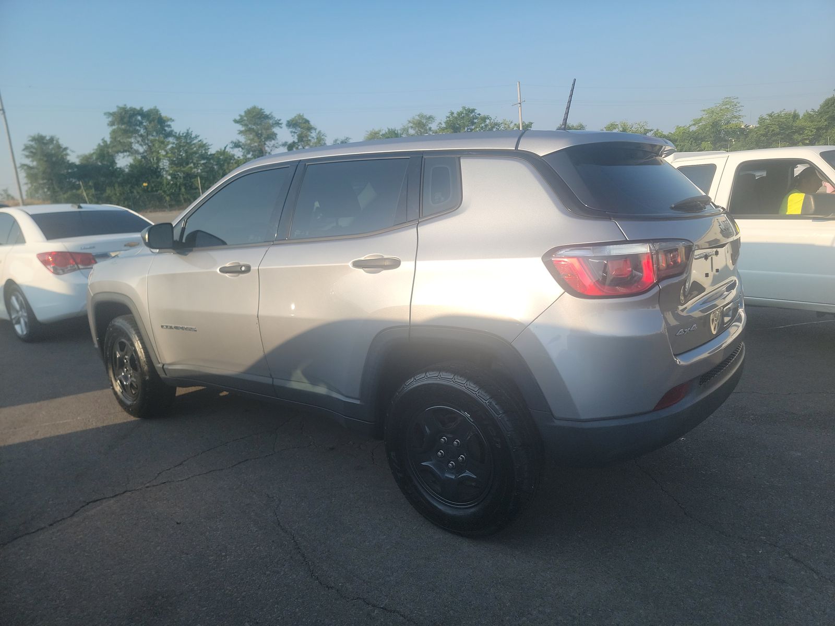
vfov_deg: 56.8
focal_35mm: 24
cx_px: 418
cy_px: 313
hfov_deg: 71.6
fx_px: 579
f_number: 1.8
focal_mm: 6.7
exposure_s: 1/577
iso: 50
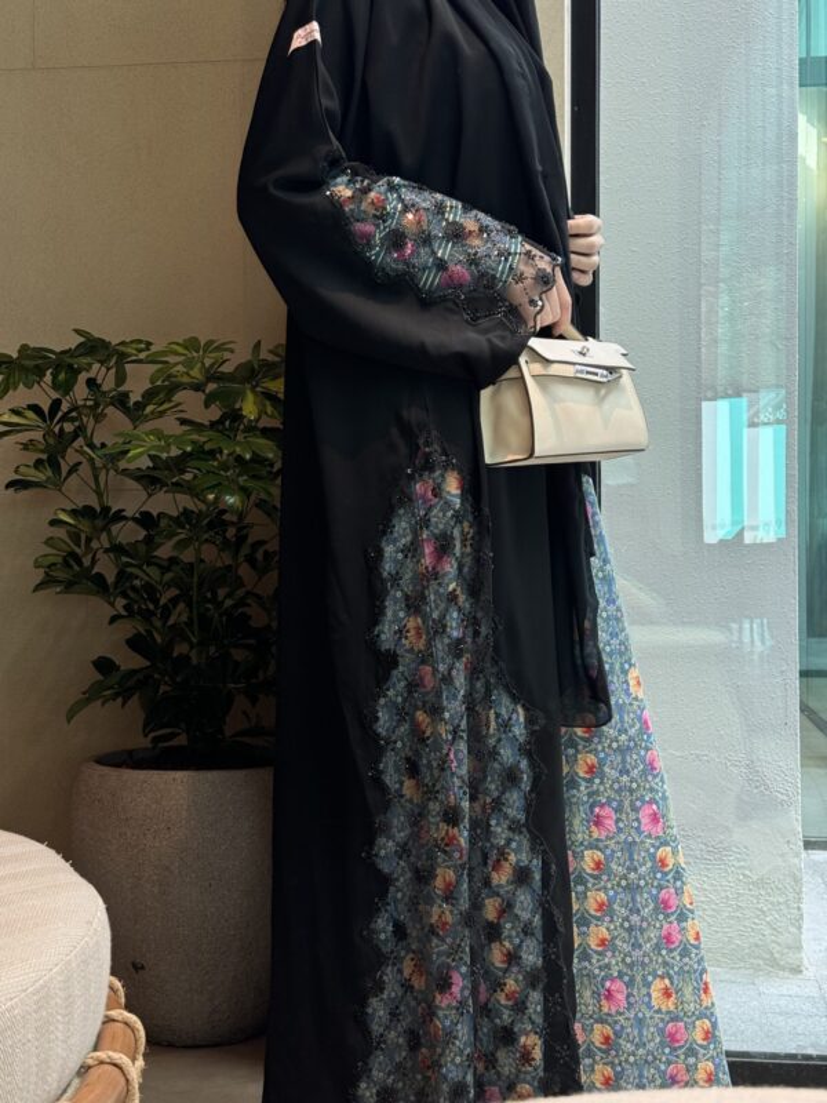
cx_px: 414
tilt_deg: +0.1
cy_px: 552
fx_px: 1529
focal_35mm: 48
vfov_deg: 39.7
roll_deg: -0.2
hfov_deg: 30.3
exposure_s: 1/50
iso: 250
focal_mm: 6.86
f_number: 1.78
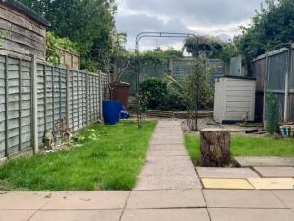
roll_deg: -1.2
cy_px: 130
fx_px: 416
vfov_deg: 29.6
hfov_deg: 38.7
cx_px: 179
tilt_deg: -6.6
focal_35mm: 49
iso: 25
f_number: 1.8
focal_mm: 4.25
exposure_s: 1/981
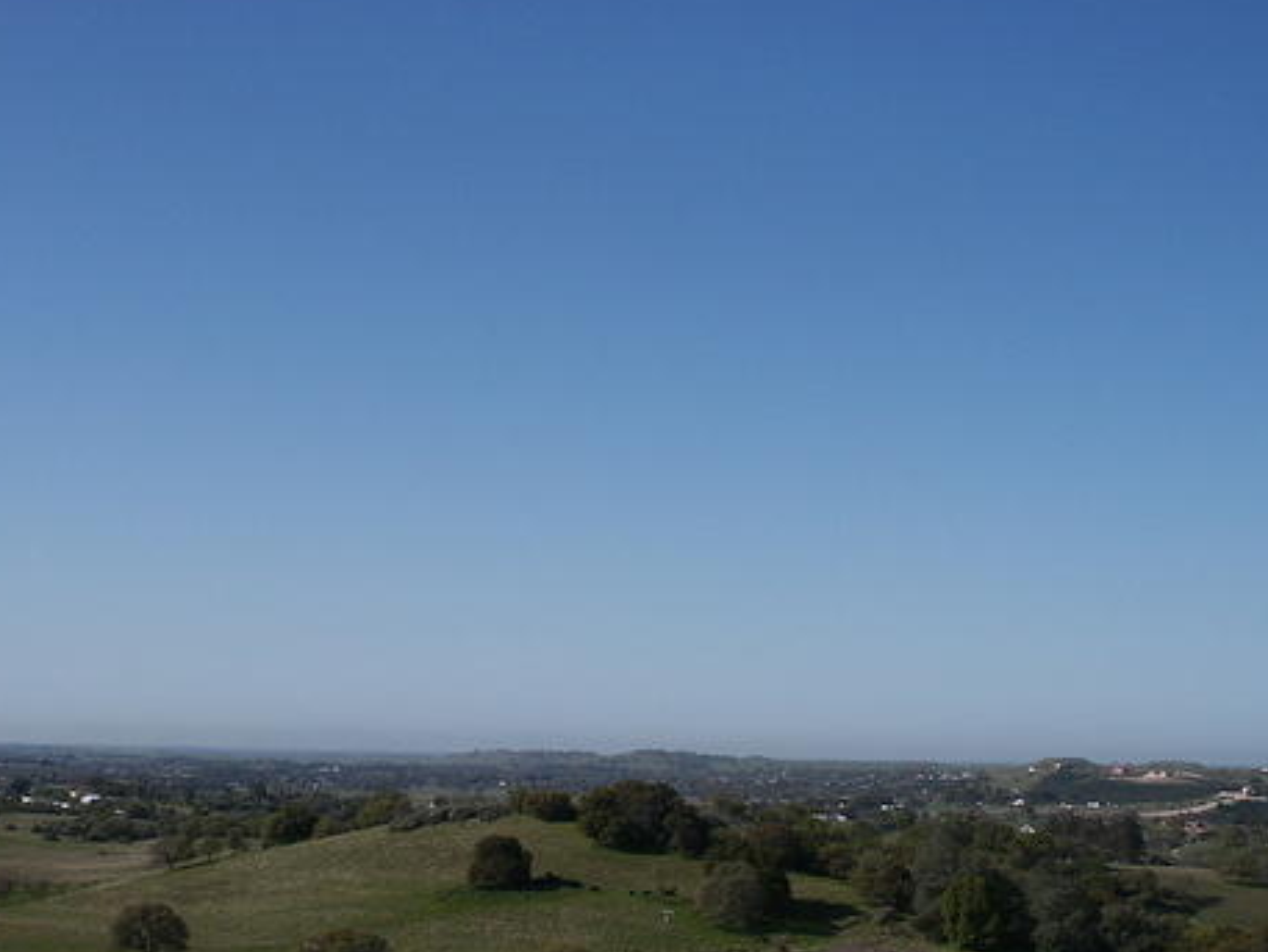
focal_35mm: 49
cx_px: 497
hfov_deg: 38.7
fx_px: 1795
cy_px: 647
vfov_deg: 29.5
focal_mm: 7.18
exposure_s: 1/500
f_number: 6.7
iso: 64
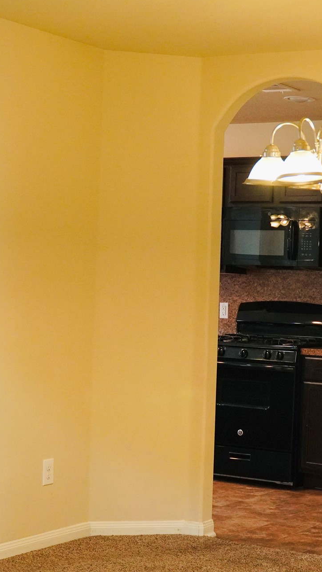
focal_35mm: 74
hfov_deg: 16.3
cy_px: 290
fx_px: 1123
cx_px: 223
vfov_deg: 28.6
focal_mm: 28
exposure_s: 1/160
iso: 2000
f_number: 2.8
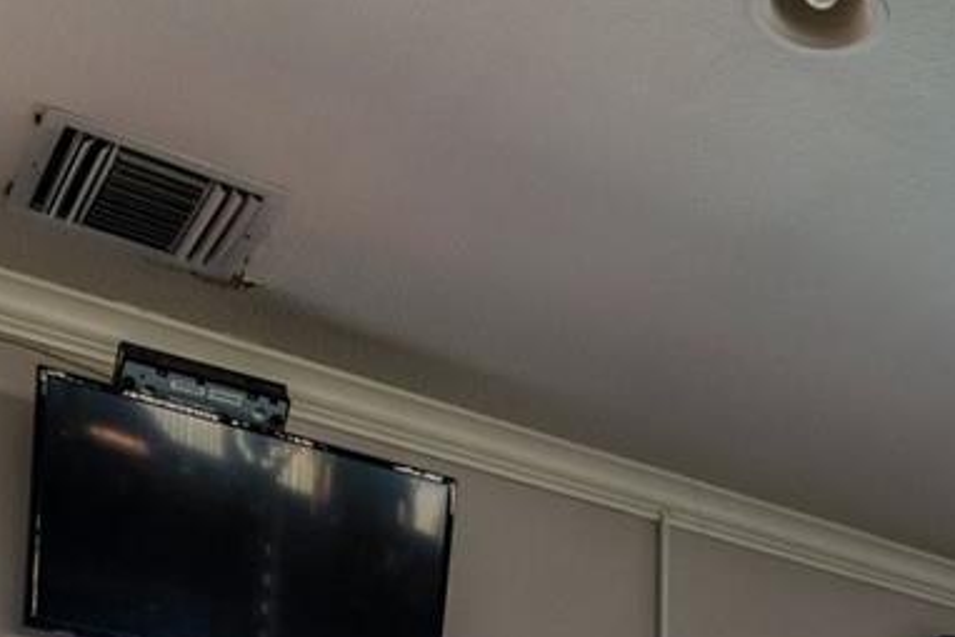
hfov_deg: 26.5
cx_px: 1090
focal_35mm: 69
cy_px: 1286
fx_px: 1833
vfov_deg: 15.6
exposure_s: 1/40
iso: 500
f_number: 6.3
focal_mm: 11
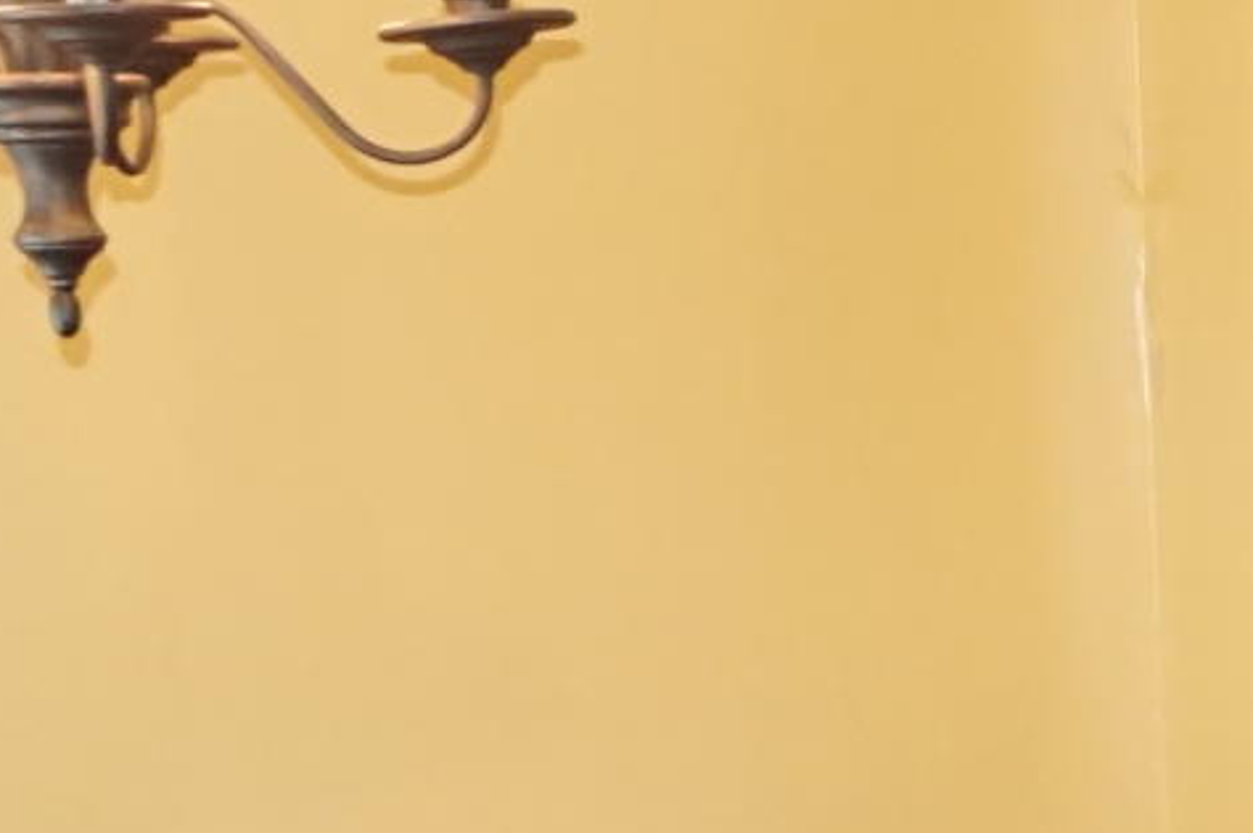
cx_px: 2889
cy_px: 1075
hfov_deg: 11.5
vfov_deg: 8.9
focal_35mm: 152
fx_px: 5285
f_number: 4
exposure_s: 1/60
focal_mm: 16
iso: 1600
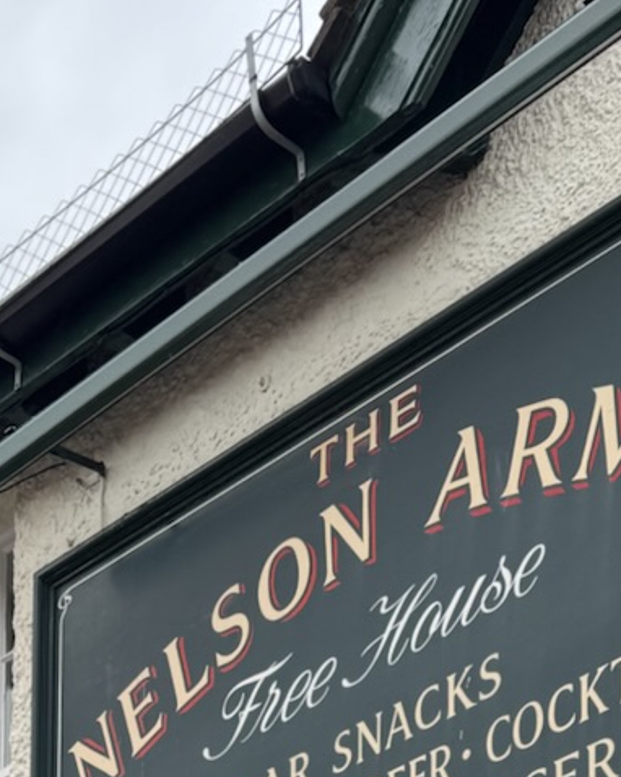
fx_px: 2253
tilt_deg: +11.7
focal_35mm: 98
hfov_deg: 15.7
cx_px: 359
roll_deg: -0.8
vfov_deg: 16.5
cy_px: 1378
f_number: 1.78
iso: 80
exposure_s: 1/301
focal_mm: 6.76
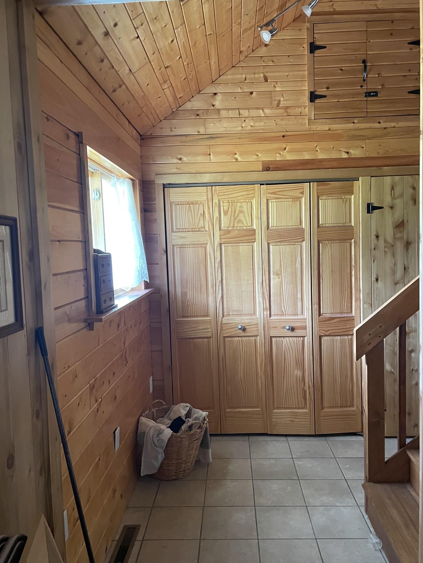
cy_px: 278
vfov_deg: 63.4
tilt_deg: -4.5
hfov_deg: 49.7
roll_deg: +2.6
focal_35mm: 28
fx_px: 456
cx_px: 221
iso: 500
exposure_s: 1/44
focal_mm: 4.2
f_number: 1.6
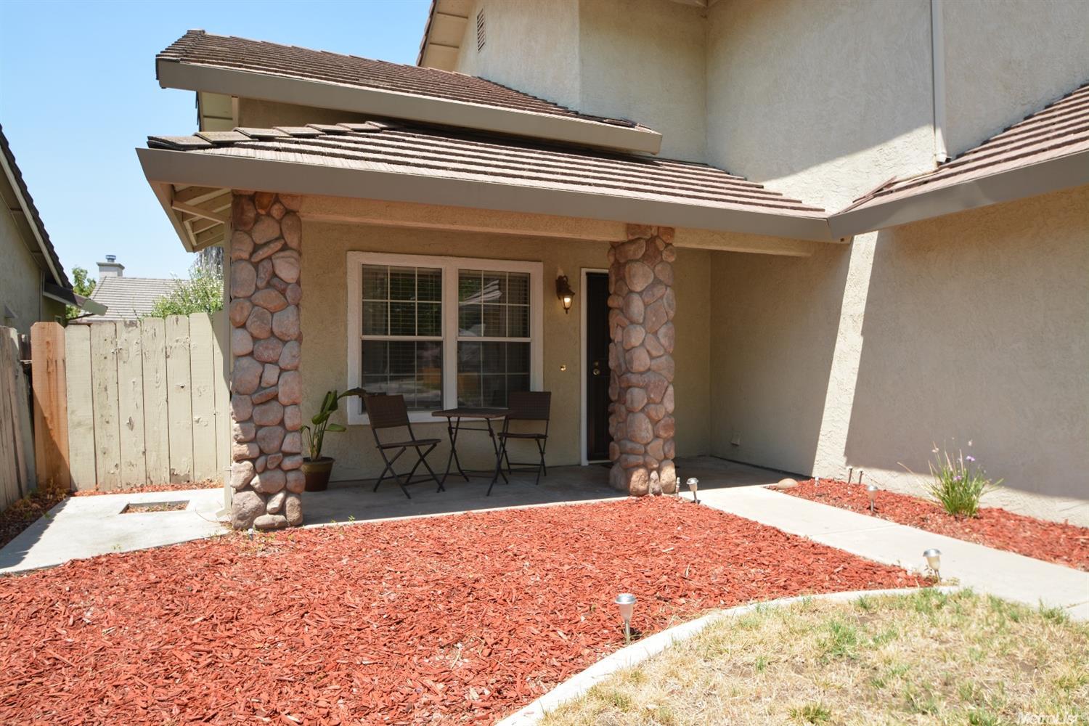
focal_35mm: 22
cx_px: 544
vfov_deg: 56.1
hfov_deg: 77.3
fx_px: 681
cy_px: 363
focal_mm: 15
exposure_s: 1/200
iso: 100
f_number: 7.1
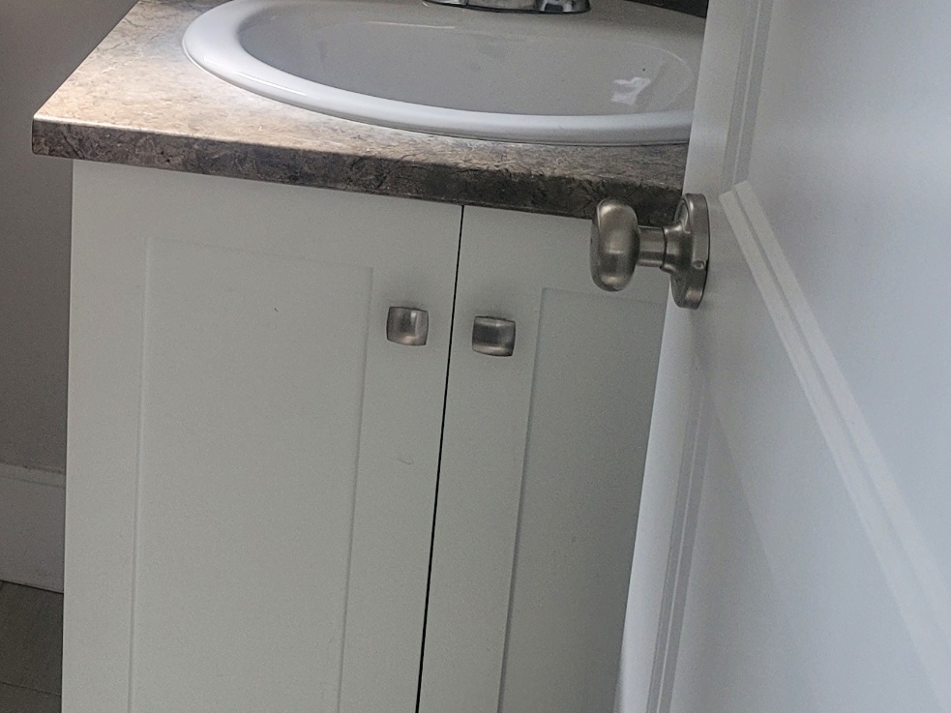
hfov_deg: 27.9
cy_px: 86
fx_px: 1758
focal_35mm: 64
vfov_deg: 22.4
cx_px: -60
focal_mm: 5.4
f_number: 1.8
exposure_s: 1/60.2
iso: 200
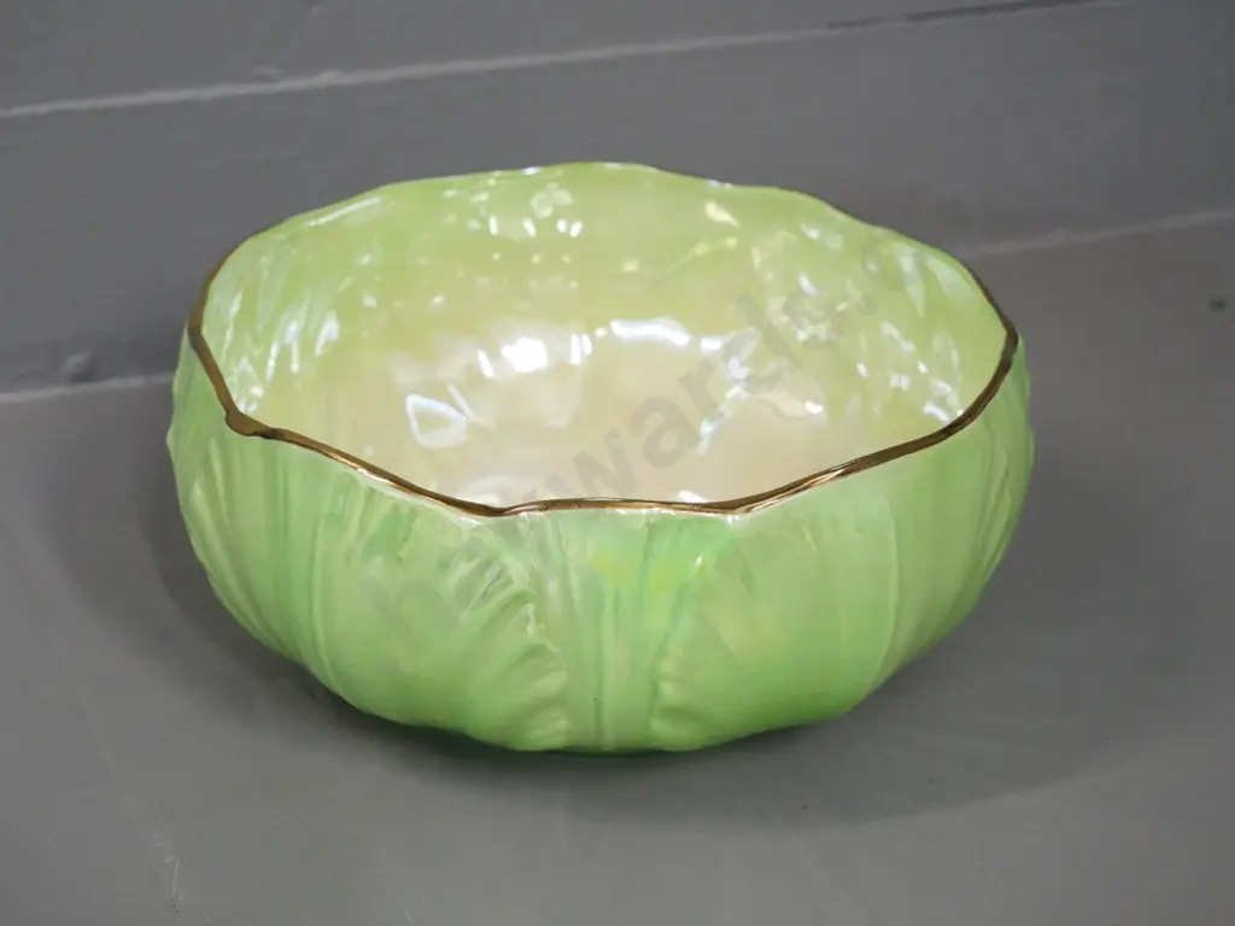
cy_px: 463
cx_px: 618
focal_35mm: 64
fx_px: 2283
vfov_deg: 22.9
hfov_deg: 30.3
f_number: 5.6
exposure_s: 1/125
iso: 3200
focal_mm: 32
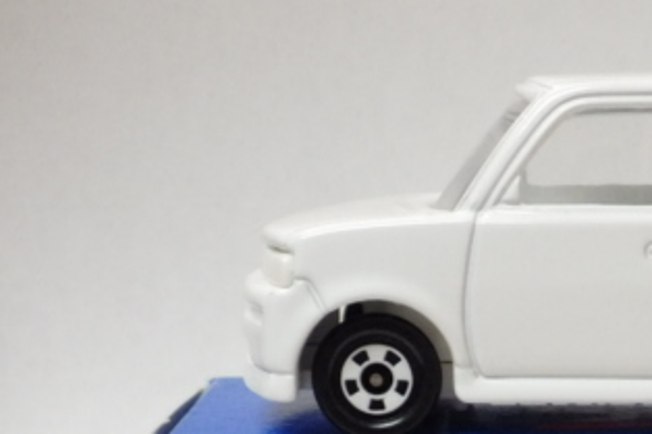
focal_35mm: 106
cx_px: 613
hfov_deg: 18.9
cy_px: 451
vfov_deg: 12.7
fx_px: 1919
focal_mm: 9
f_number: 3.8
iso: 640
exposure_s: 1/60
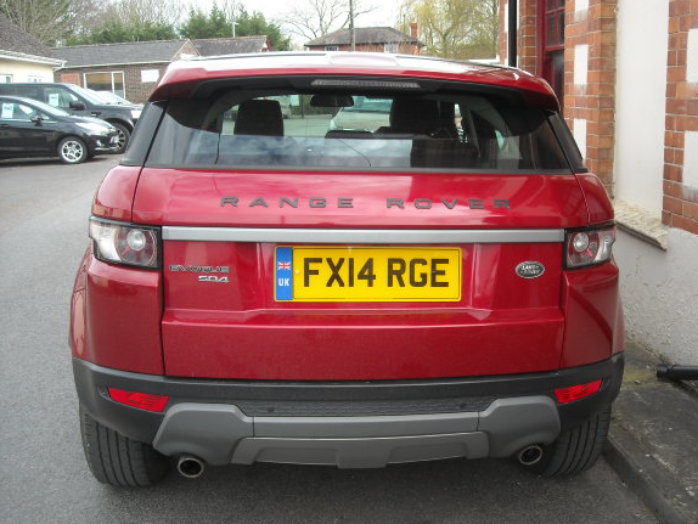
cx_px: 383
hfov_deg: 47.8
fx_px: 787
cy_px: 266
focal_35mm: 39
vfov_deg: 36.8
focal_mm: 5.7
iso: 64
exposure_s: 1/218
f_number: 2.8
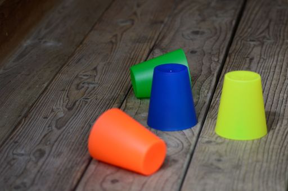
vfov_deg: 10.6
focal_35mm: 129
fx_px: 1031
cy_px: 96
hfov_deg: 15.9
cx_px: 144
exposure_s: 1/1600
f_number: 4
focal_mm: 86
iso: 400
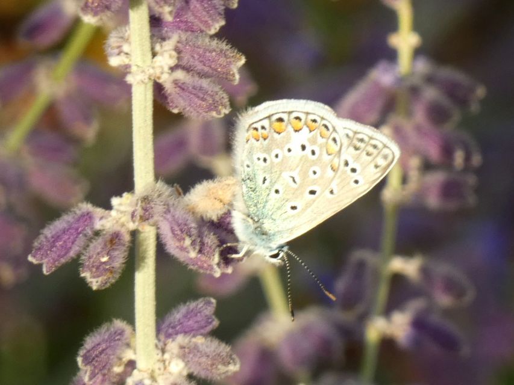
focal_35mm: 339
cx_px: 257
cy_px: 192
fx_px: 5034
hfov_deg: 5.8
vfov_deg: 4.4
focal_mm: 60.8
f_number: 5.6
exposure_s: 1/80
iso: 125
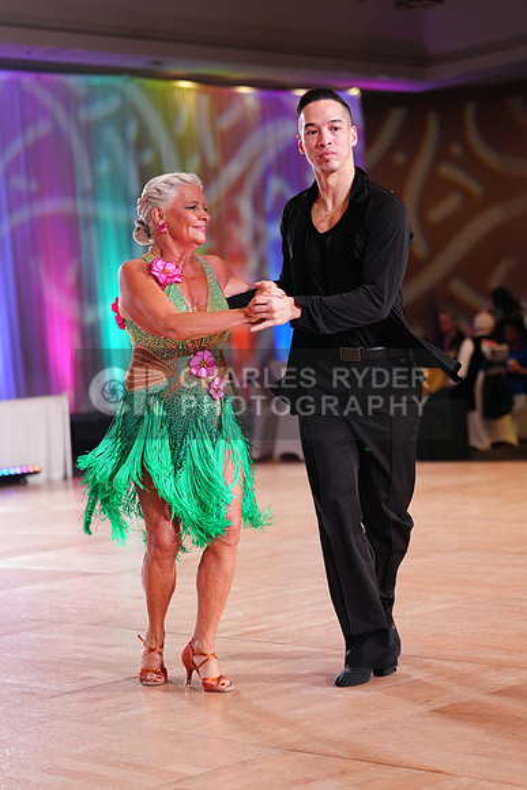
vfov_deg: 25.7
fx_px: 1734
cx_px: 264
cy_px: 395
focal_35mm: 79
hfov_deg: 17.3
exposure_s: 1/500
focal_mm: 79
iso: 2000
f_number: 2.8
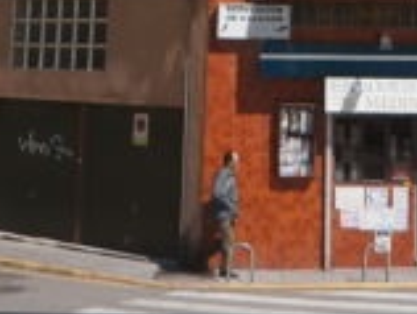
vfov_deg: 12.9
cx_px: 335
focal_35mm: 105
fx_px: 1267
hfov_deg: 18.5
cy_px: -245
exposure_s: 1/320
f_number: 8
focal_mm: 4.7
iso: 100
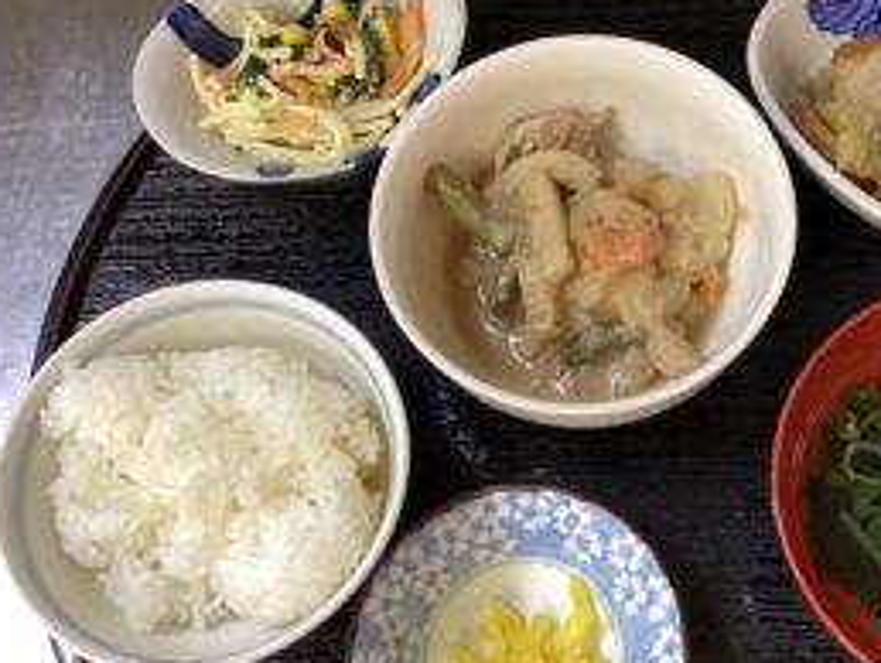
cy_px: 361
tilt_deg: -70.1
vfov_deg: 32.2
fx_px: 1146
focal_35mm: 45
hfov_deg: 41.4
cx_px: 596
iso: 200
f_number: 2.4
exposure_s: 1/50
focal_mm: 3.3
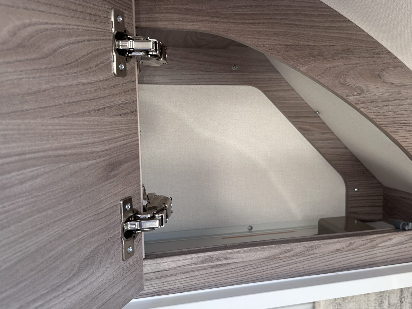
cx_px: 235
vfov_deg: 44.2
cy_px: 150
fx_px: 381
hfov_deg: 56.6
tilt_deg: -5.9
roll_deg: +0.5
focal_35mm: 32
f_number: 1.78
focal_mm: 6.86
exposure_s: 1/121
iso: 100
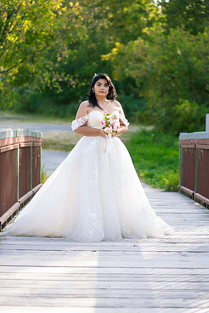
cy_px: 156
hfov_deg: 16.1
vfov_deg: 23.9
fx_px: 740
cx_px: 104
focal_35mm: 85
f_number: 2.2
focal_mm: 85
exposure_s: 1/400
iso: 250
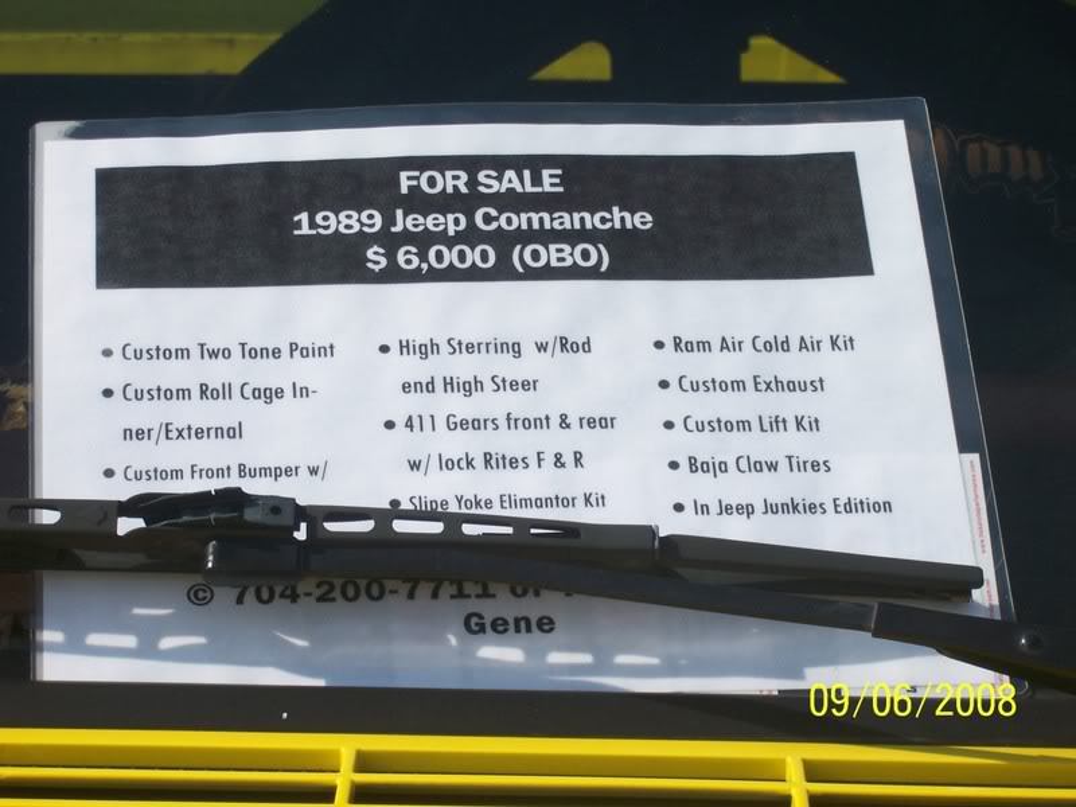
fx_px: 4103
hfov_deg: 14.9
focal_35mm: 132
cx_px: 538
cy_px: 404
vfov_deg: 11.2
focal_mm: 22
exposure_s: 1/500
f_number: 6.7
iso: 80
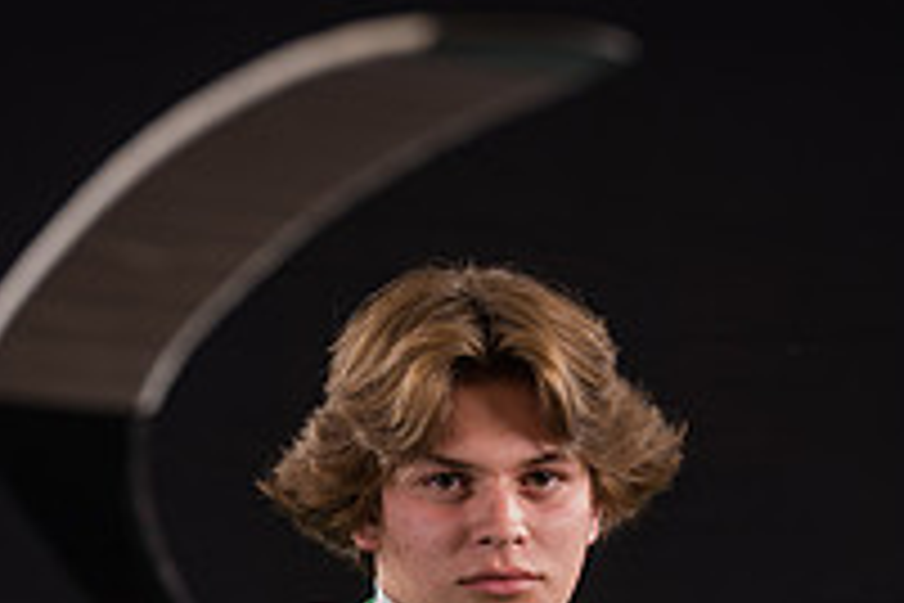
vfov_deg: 10.1
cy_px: 758
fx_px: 3365
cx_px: 328
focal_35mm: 134
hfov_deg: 15.3
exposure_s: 1/160
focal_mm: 46.5
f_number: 2.8
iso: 80
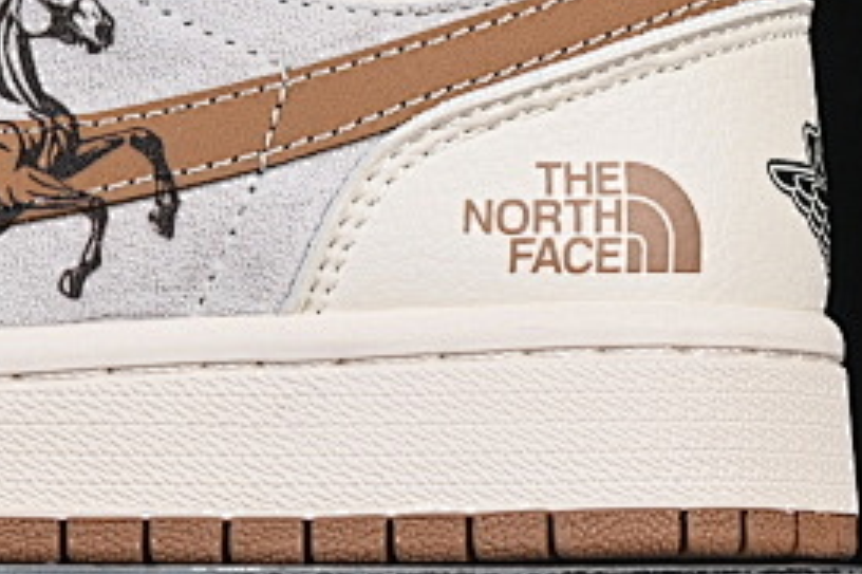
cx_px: -168
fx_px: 6844
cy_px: -149
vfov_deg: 4.8
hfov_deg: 7.2
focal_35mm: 286
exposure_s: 1/80
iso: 160
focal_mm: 48
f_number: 8
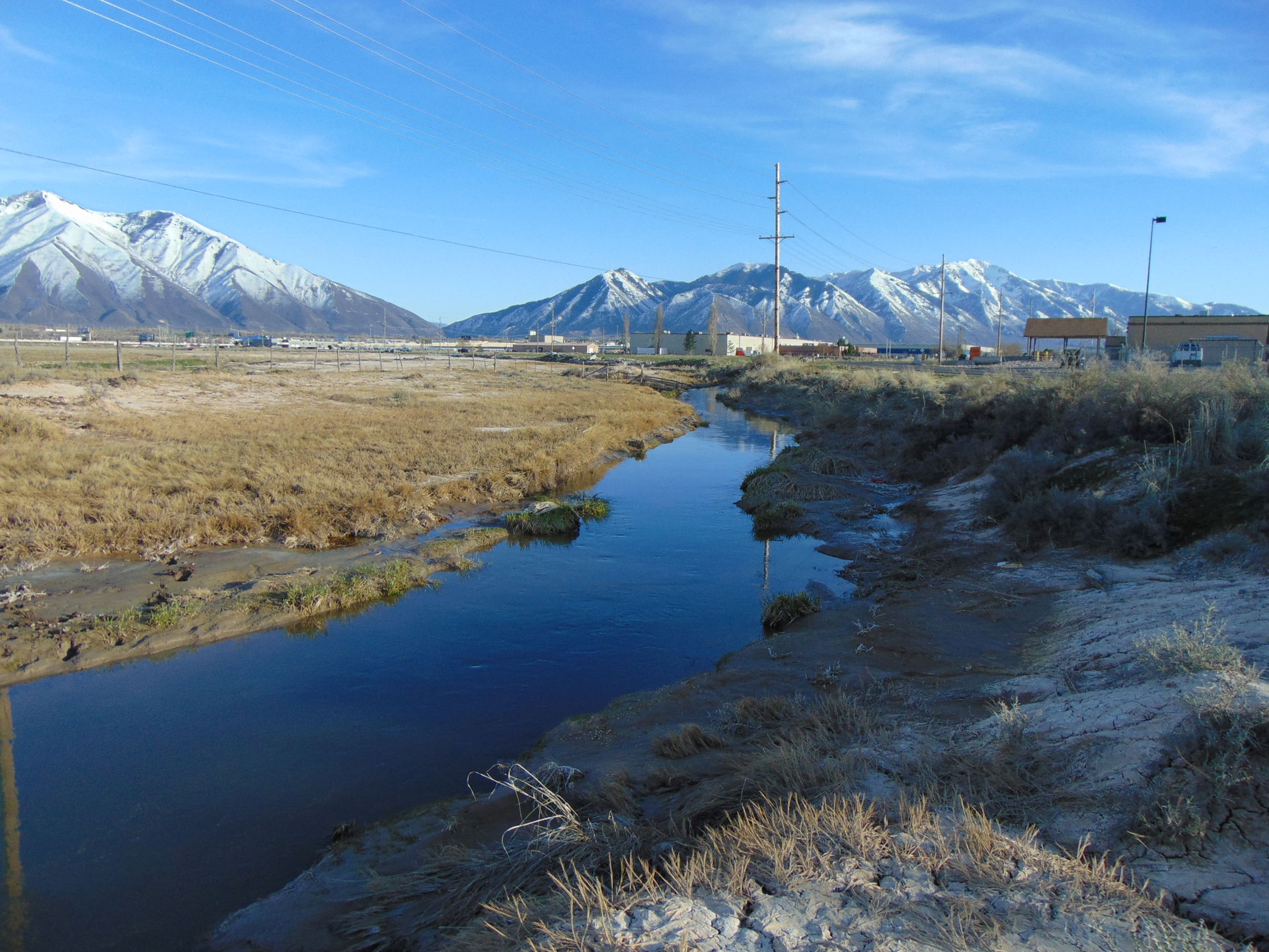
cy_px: 476
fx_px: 916
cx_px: 634
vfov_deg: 54.9
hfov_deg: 69.4
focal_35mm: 25
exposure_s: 1/800
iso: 80
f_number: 3
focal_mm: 4.5
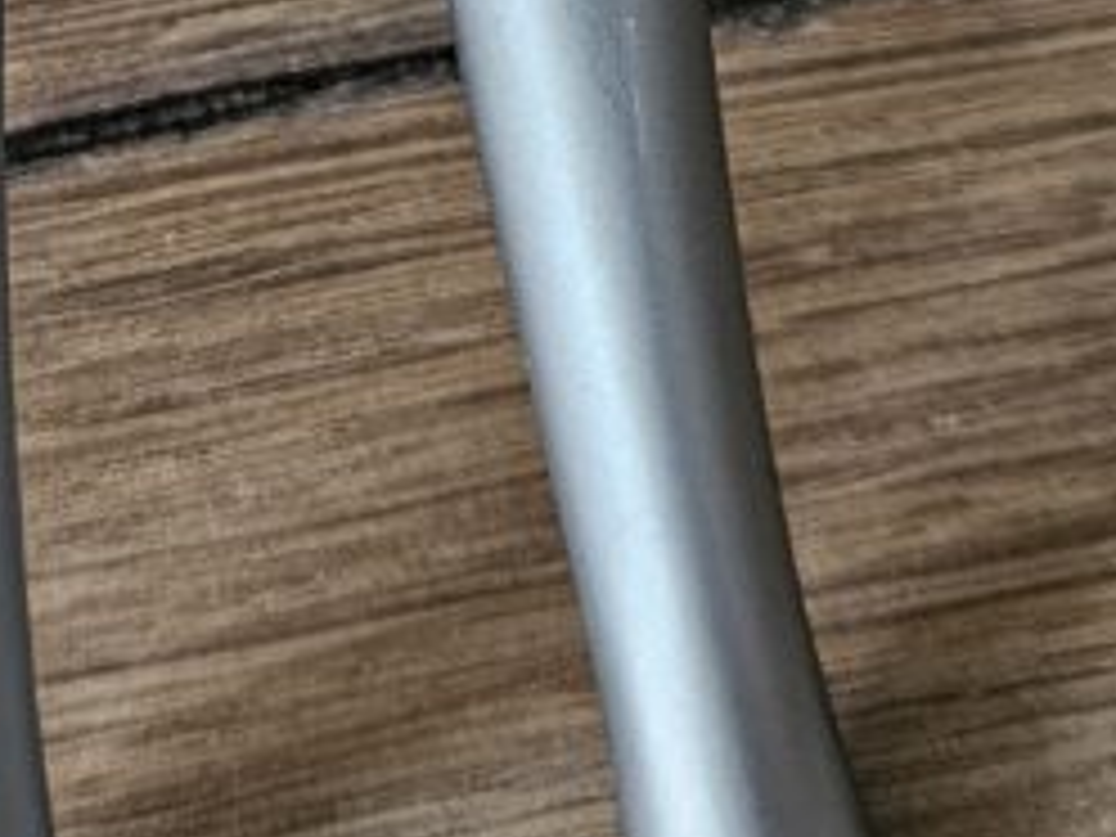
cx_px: 279
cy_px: -387
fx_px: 3063
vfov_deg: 14.6
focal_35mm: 95
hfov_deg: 20.5
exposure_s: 1/50
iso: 640
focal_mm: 5.4
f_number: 1.8
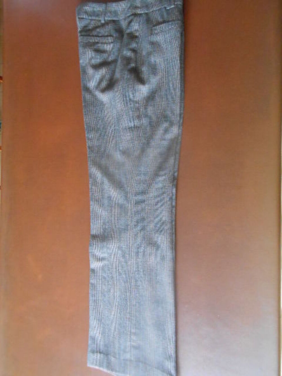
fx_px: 282
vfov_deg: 67.3
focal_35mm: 26
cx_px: 141
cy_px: 188
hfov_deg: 53.1
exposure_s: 1/10
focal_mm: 4.6
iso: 800
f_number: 3.5
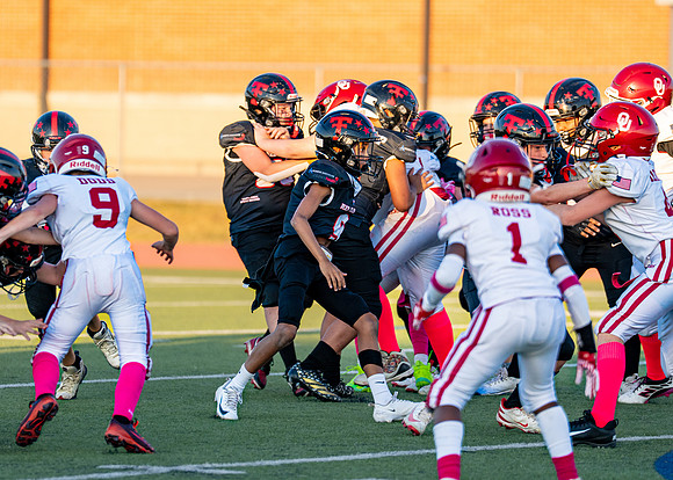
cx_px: 296
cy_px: 195
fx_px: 6486
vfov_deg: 4.2
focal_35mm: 339
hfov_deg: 5.9
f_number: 2.8
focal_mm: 200
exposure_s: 1/1000
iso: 160
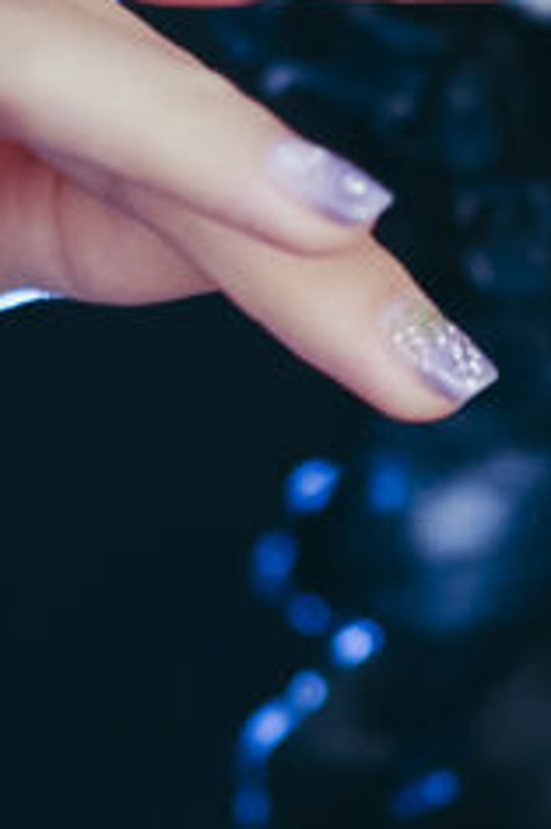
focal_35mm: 374
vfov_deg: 5.5
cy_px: 60
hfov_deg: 3.6
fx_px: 8598
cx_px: 1088
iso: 320
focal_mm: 50
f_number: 2
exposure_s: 1/100
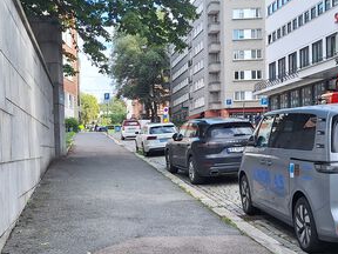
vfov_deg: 26.0
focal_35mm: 56
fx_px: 547
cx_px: 160
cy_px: 169
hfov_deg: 34.3
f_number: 1.8
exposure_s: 1/815
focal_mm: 5.54
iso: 40
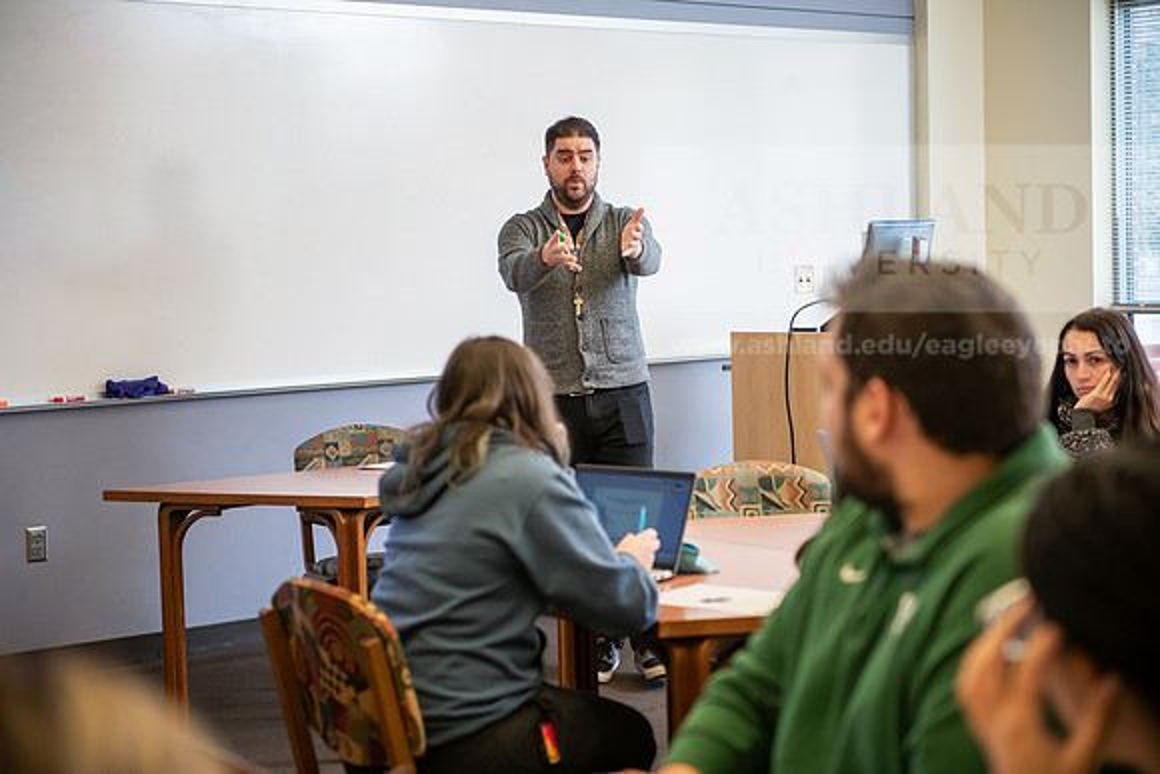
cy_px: 387
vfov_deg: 19.5
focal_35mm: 70
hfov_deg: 28.8
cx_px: 580
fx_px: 2256
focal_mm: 70
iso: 1000
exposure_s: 1/200
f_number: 2.8
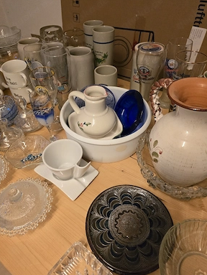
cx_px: 103
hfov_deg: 56.9
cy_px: 133
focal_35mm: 24
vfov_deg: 71.5
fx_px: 191
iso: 1250
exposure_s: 1/101
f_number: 1.7
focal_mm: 6.3
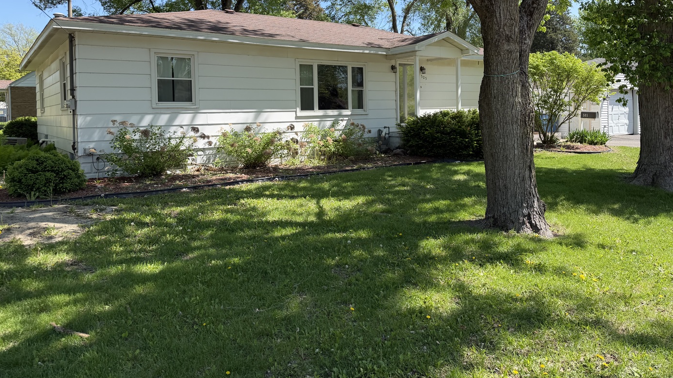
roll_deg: +1.4
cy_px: 120
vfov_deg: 42.2
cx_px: 337
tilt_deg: -1.0
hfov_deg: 69.9
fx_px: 482
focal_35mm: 27
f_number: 1.78
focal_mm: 6.76
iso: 100
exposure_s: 1/1522
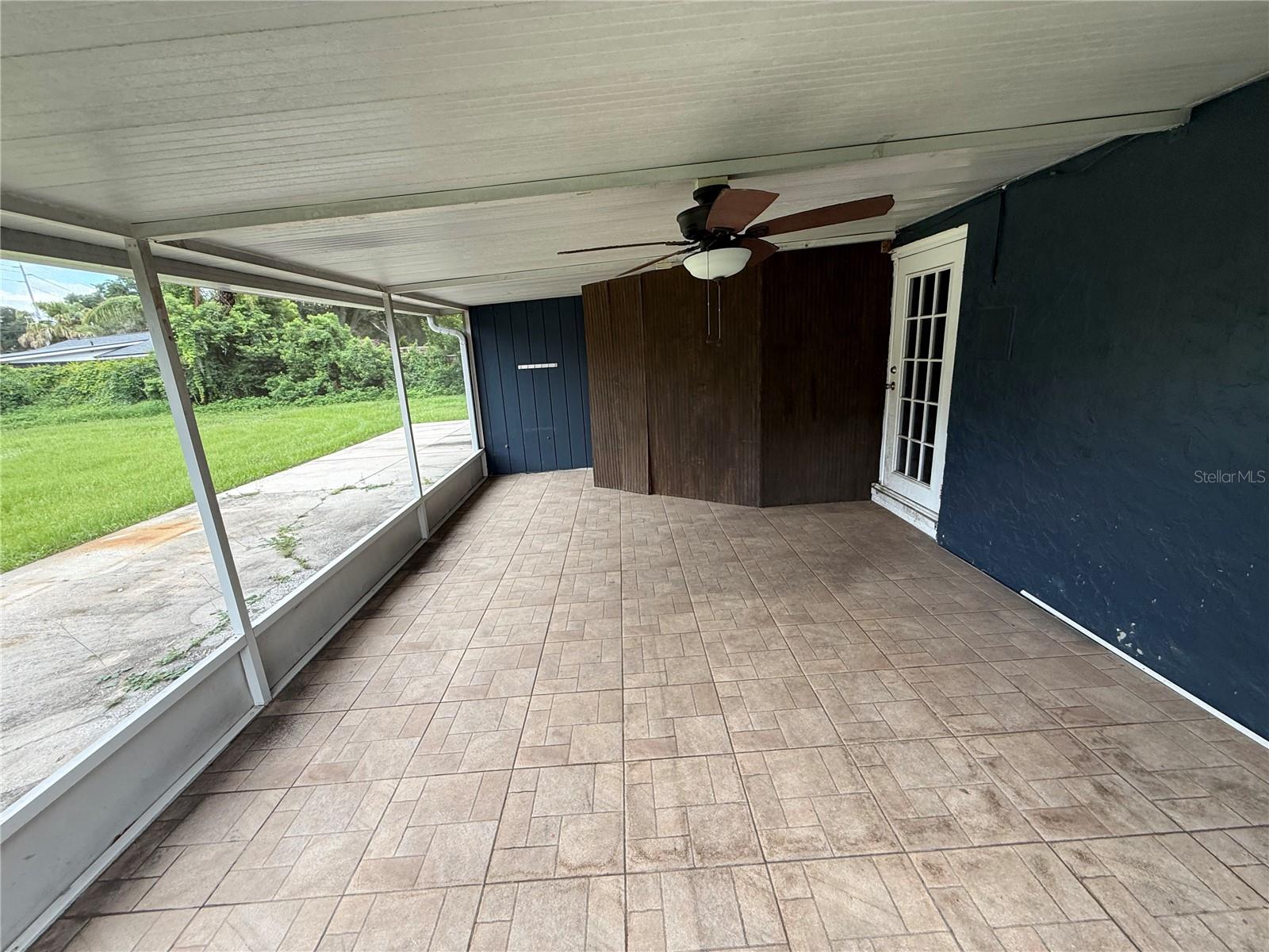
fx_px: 513
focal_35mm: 14
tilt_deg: -14.7
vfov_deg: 85.7
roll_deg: +4.9
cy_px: 476
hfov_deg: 102.1
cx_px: 634
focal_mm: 2.22
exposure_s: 1/100
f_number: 2.2
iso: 80
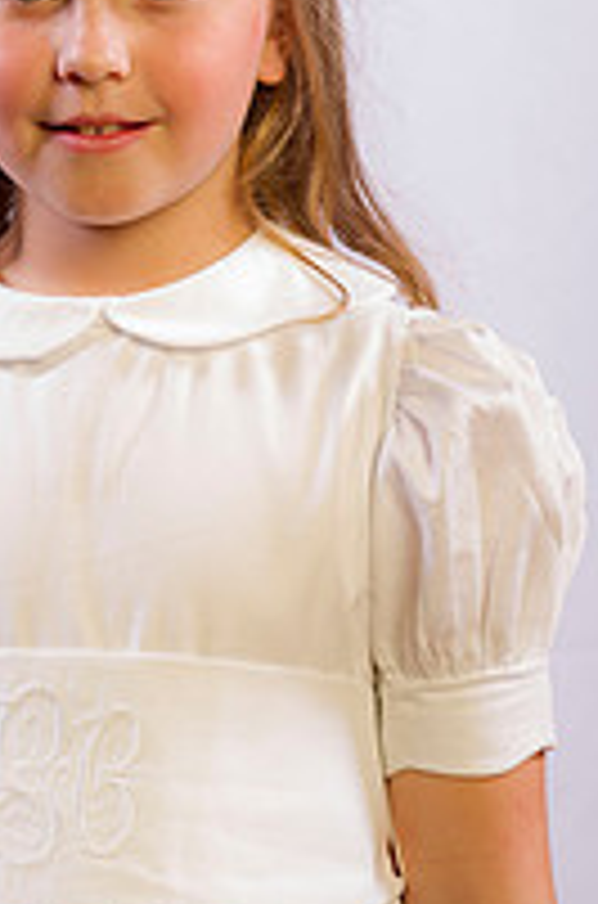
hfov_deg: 8.7
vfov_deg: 13.1
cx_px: 92
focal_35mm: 157
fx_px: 3932
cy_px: 220
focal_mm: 70
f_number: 8
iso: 100
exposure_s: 1/200
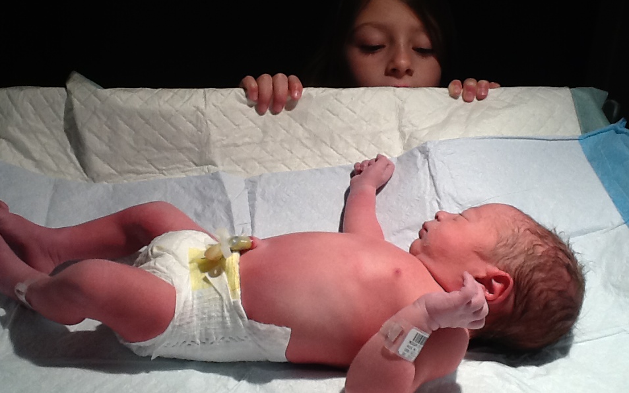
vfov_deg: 27.4
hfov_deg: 42.7
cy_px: 189
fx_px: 805
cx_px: 316
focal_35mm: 47
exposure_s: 1/60
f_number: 2.4
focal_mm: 2.03
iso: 50
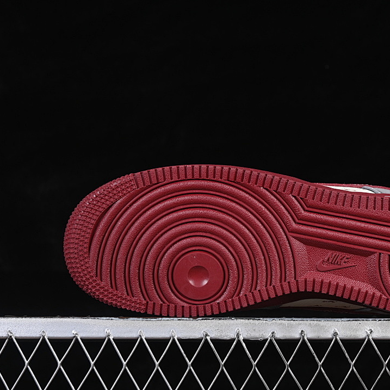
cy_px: 195
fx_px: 1224
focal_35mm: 96
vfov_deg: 18.1
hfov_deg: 18.0
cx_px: 283
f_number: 7.1
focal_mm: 50
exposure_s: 1/60
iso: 160
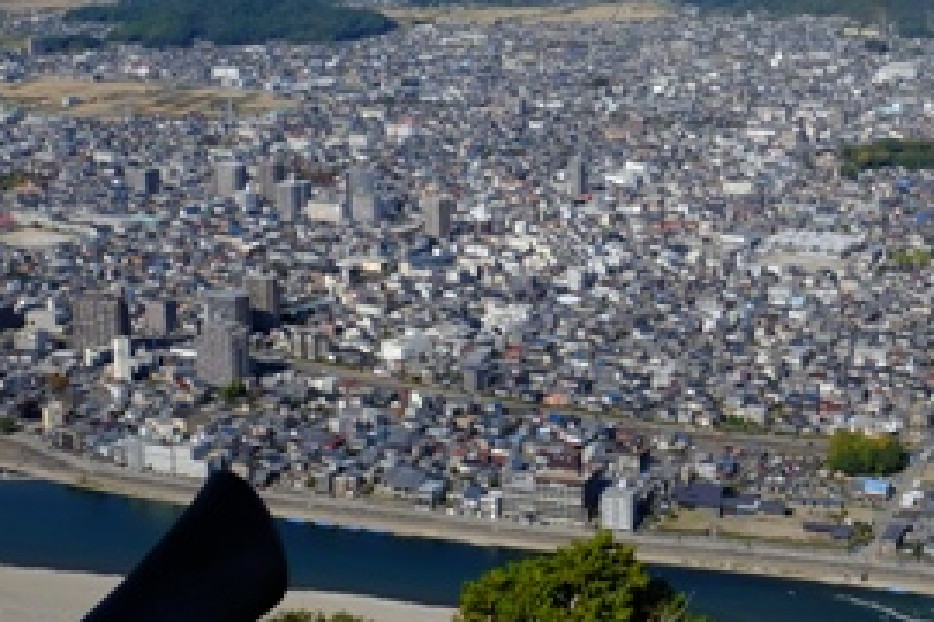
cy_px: 206
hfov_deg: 30.3
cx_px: 806
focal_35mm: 64
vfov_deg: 21.2
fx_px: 1660
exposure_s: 1/210
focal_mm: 18
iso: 200
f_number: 13
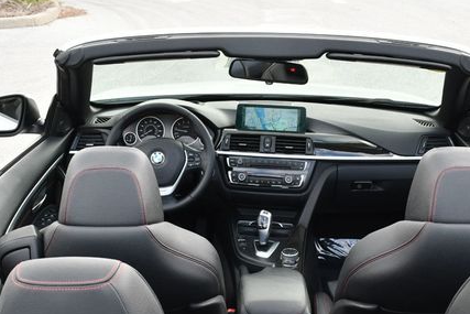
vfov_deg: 24.9
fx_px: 705
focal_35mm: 54
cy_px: 213
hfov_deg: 36.7
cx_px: 278
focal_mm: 18
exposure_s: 1/250
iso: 400
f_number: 5.6
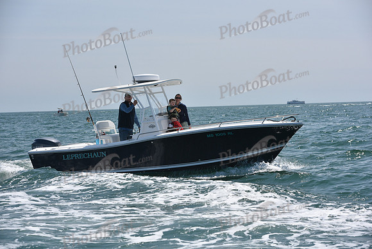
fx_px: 1034
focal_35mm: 100
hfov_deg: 20.4
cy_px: 124
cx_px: 186
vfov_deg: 13.7
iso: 320
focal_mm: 100
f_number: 6.3
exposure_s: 1/800
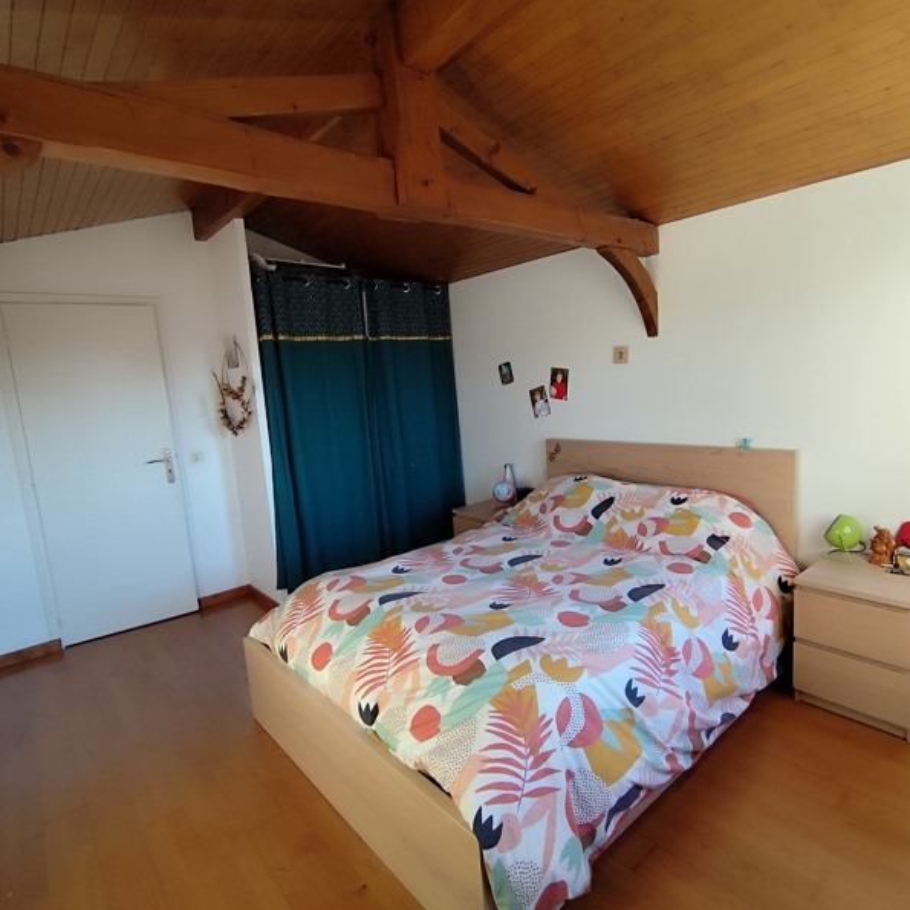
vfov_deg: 77.7
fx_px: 565
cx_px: 489
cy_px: 457
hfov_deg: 77.6
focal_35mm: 19
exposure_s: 1/50
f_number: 2.2
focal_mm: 1.65
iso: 100
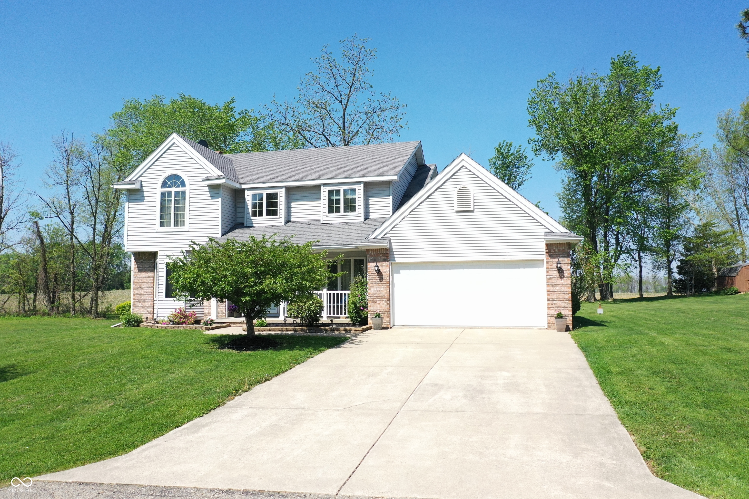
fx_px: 583
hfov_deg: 65.5
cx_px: 374
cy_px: 250
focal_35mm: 28
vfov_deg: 46.4
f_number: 3.5
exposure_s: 1/3200
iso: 400
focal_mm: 10.26
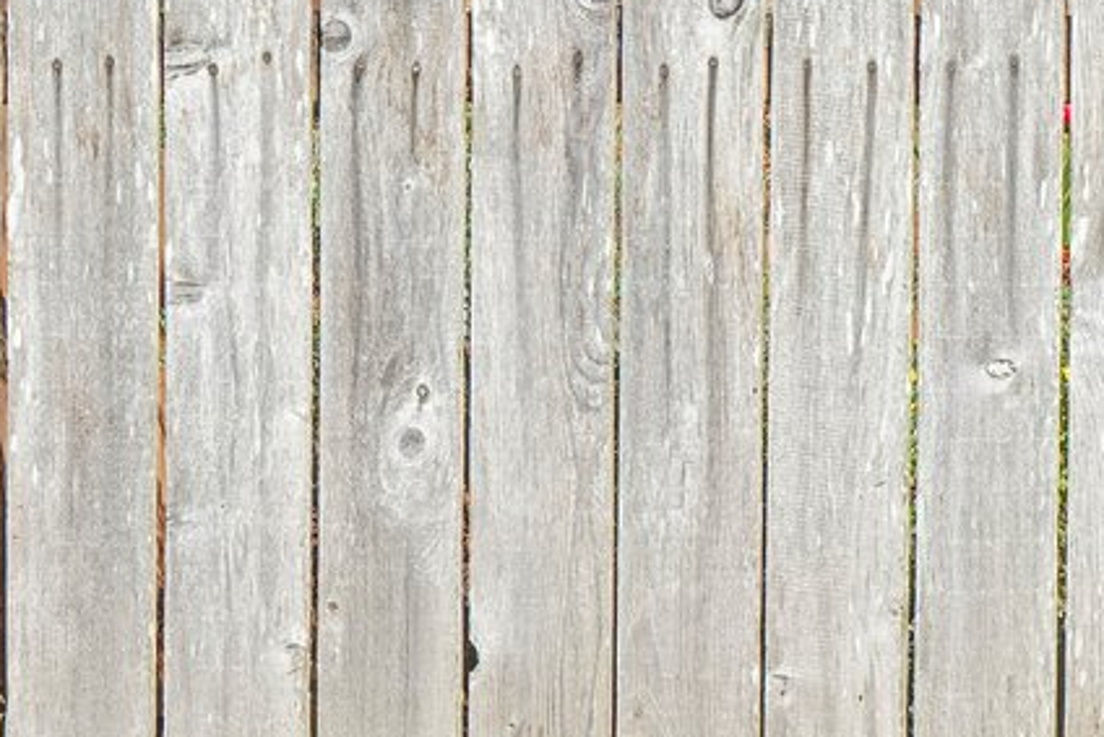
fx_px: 5184
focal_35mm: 169
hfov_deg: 11.5
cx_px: 1825
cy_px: 199
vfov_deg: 8.1
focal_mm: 35
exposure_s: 1/500
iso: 400
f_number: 8
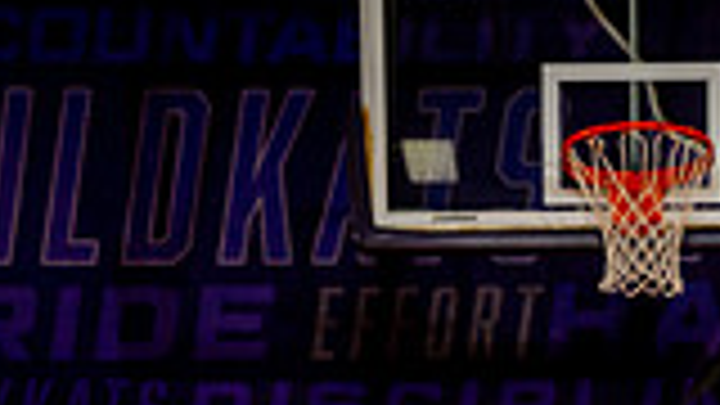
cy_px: 958
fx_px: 2081
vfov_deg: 9.8
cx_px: 612
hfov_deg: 19.4
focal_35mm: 109
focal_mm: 37
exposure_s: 1/250
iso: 320
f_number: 5.6
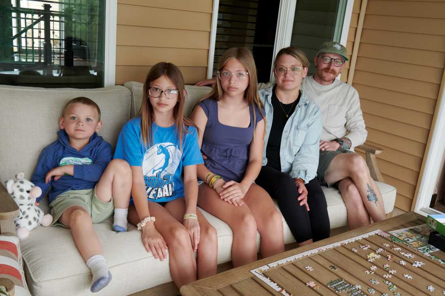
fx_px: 470
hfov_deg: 50.7
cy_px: 148
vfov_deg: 35.0
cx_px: 222
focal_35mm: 38
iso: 1000
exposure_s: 1/100
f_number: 8
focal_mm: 38
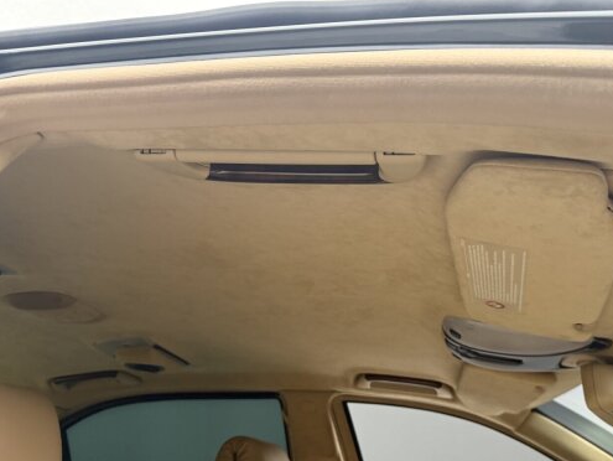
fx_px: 549
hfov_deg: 57.8
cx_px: 374
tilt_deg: +21.4
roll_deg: -0.7
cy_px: 285
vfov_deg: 45.2
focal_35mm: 31
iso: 400
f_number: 1.78
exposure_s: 1/49
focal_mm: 6.76
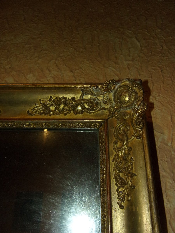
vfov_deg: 60.0
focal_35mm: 30
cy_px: 116
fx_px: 202
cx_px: 88
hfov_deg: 46.8
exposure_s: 1/34
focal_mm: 5.4
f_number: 3.7
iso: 200
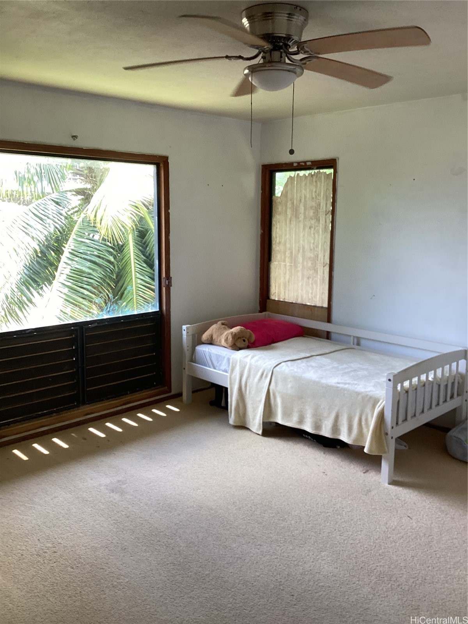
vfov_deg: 58.4
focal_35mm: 31
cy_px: 312
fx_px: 559
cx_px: 234
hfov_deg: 45.4
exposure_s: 1/120
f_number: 2.4
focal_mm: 3.3
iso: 80
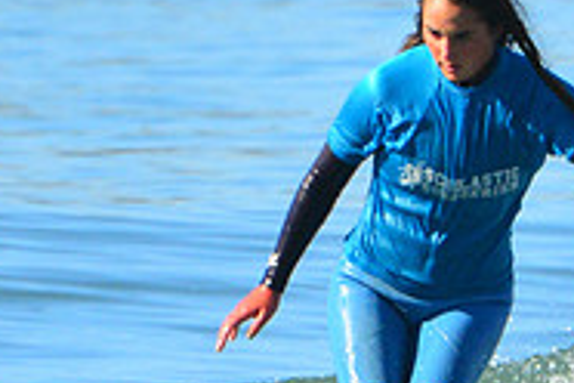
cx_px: 380
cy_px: 330
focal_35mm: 1718
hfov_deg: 1.2
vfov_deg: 0.8
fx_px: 27390
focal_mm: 550
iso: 1250
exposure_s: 1/800
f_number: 13
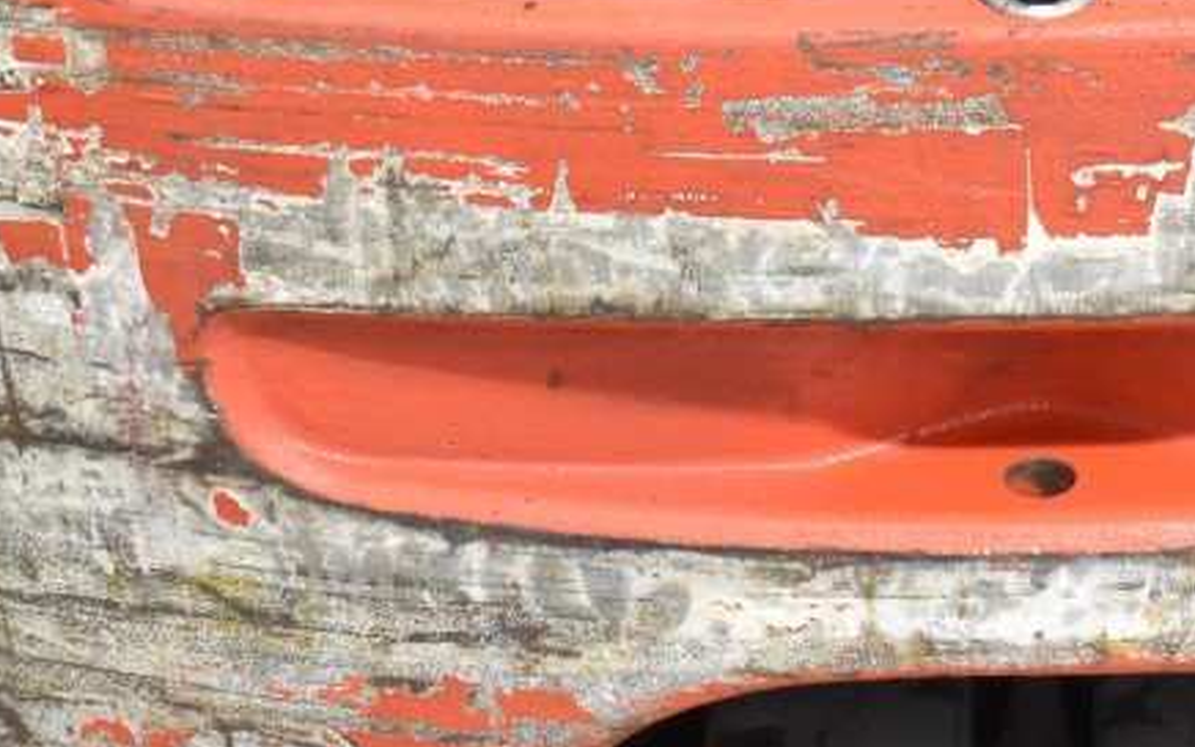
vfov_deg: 12.4
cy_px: 225
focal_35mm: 105
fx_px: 3433
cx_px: 1008
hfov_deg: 19.5
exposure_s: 1/25
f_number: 4.5
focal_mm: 25
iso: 1600
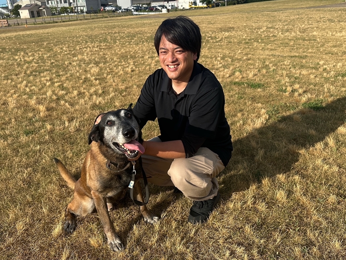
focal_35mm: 24
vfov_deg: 56.8
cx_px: 173
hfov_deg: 71.6
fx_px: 240
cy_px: 130
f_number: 1.78
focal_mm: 6.86
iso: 80
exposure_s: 1/3058
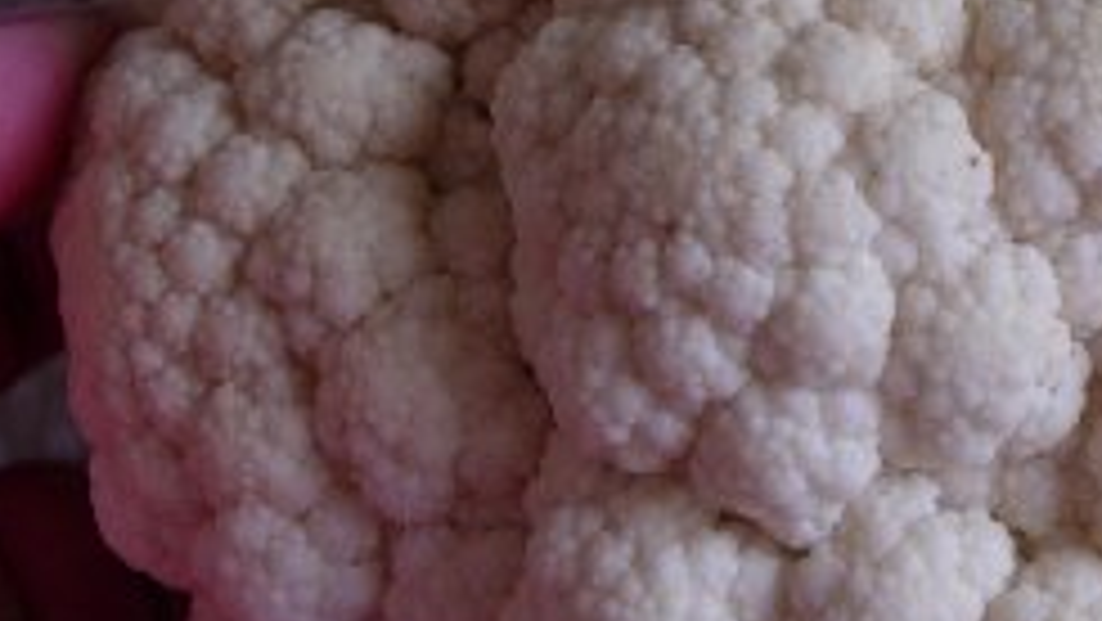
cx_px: 918
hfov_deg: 19.6
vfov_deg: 11.2
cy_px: 171
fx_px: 3157
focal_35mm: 108
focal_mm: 7.8
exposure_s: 1/40.3
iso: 64
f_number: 2.8
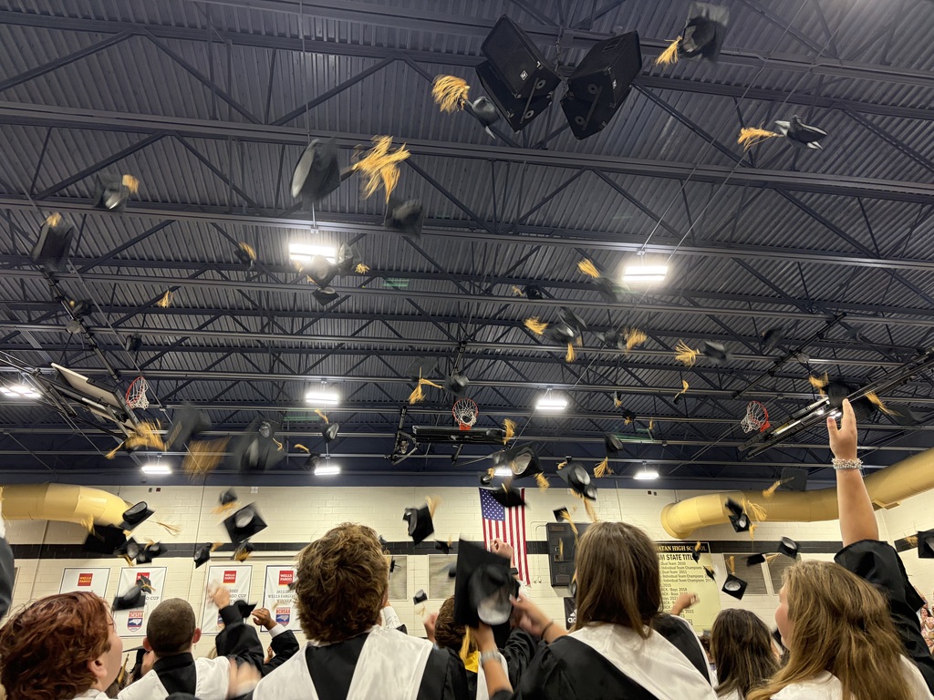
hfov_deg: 67.3
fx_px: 702
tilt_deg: +27.3
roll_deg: +3.7
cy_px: 350
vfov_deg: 53.1
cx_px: 467
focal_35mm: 26
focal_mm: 5.96
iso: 160
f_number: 1.6
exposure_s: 1/60
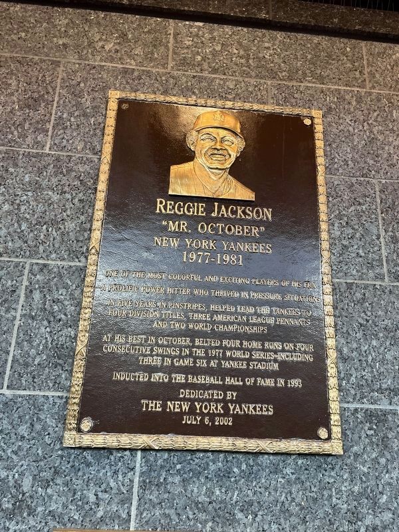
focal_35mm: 26
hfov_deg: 53.1
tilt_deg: +16.4
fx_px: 400
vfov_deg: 67.3
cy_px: 266
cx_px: 200
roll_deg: -4.7
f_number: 1.6
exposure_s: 1/120
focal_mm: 5.1
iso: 100
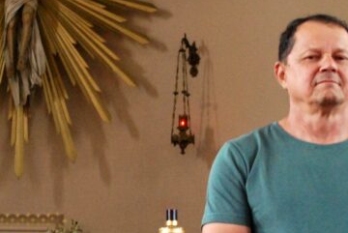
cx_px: 108
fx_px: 1239
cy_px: 110
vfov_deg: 10.7
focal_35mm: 128
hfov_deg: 15.9
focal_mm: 30
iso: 1250
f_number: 4.8
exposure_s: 1/30
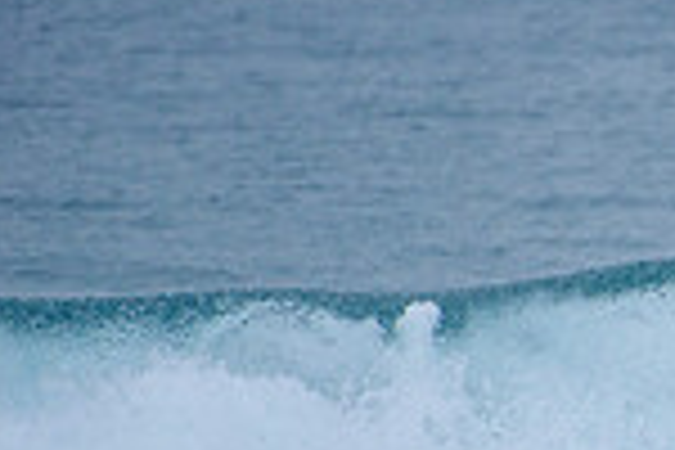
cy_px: 443
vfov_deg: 0.7
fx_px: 36166
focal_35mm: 1929
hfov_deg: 1.1
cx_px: 1282
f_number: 5.6
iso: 560
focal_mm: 500
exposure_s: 1/2000
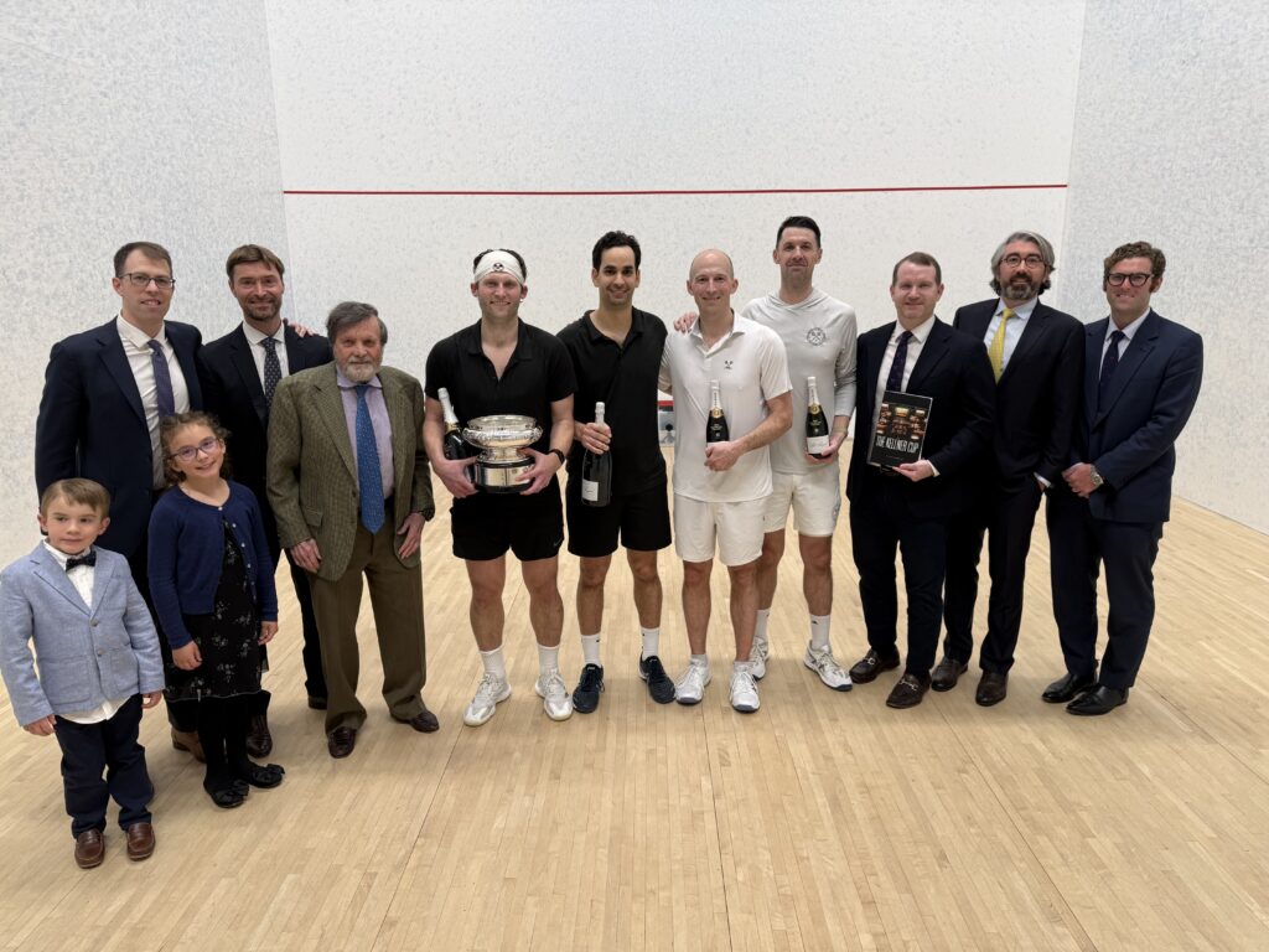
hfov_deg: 71.6
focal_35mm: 24
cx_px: 634
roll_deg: +0.9
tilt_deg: -13.0
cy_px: 476
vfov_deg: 56.8
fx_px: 880
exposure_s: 1/196
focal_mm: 6.76
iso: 64
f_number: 1.78
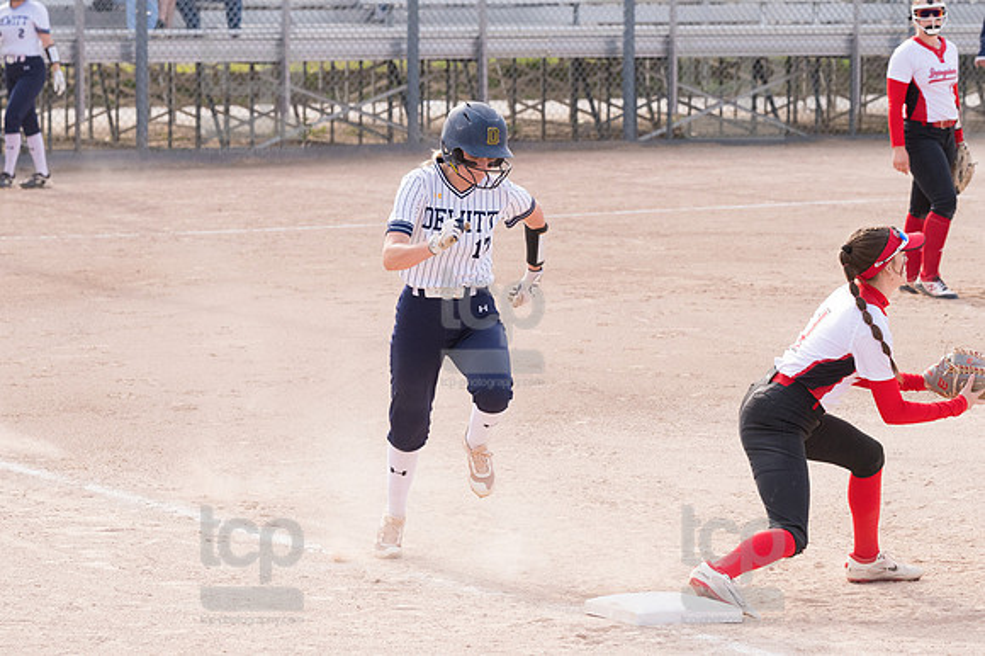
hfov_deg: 10.6
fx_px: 5332
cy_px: 328
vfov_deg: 7.0
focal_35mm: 195
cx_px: 492
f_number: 5.6
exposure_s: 1/1600
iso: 1250
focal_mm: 130
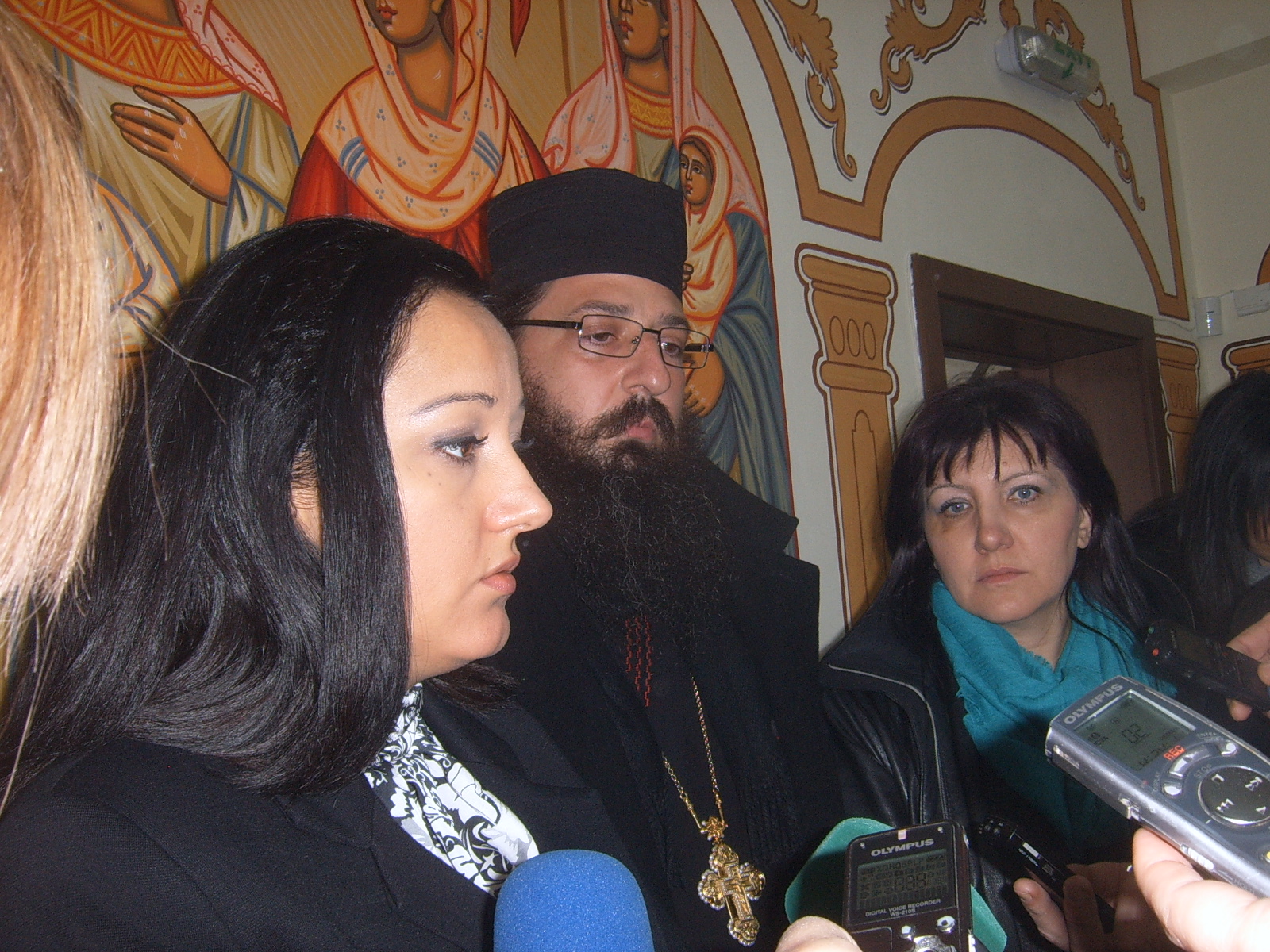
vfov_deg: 40.7
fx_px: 1284
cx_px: 635
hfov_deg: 52.6
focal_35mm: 35
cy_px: 476
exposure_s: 1/30
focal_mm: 5.8
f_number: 5.8
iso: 69
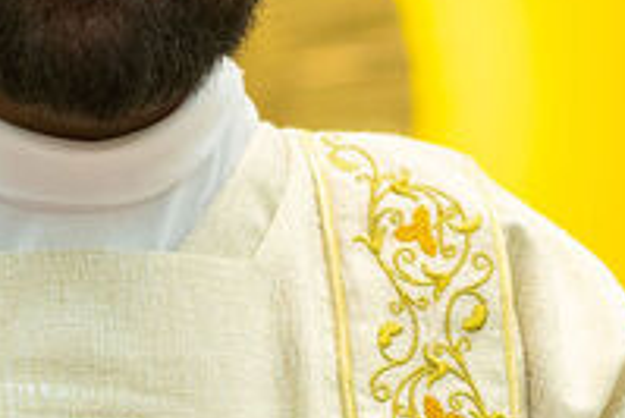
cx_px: 31
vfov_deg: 3.6
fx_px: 6671
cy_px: 361
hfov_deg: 5.4
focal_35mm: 384
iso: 2500
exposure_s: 1/125
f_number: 3.5
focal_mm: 85
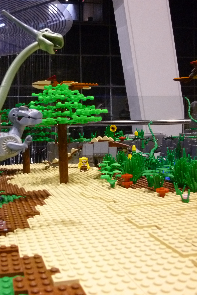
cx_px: 38
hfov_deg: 36.5
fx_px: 287
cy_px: 148
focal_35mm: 35
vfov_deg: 54.4
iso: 400
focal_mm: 4.5
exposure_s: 1/8
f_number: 3.1
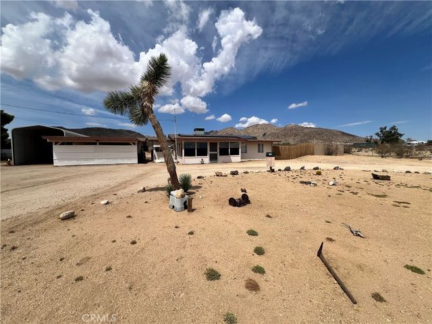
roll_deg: +0.8
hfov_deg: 106.2
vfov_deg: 89.9
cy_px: 162
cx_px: 216
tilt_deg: -2.9
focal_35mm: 13
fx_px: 162
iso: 32
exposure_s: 1/3125
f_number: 1.8
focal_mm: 1.57
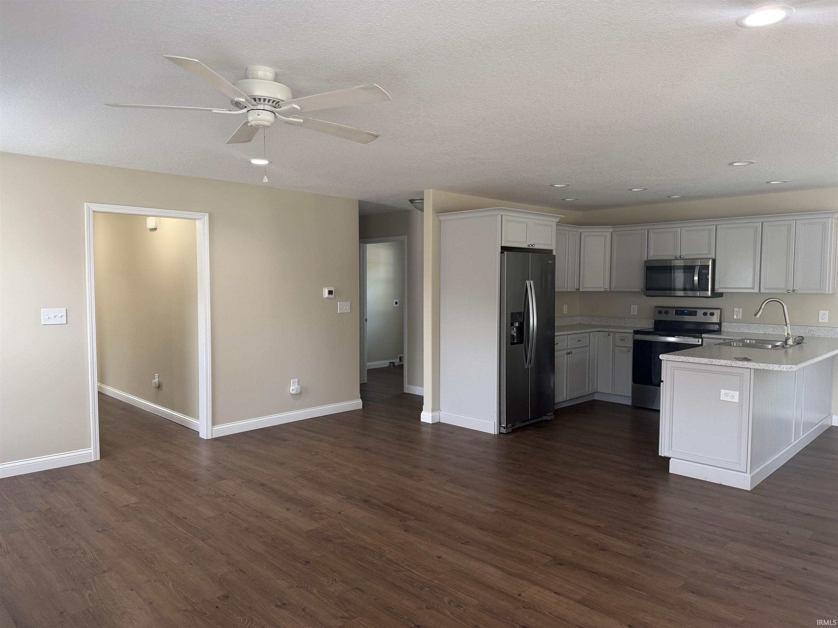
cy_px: 314
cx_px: 419
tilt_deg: -1.5
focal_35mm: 24
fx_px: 581
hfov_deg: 71.6
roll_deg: -0.3
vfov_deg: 56.8
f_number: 1.78
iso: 160
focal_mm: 6.76
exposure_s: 1/120
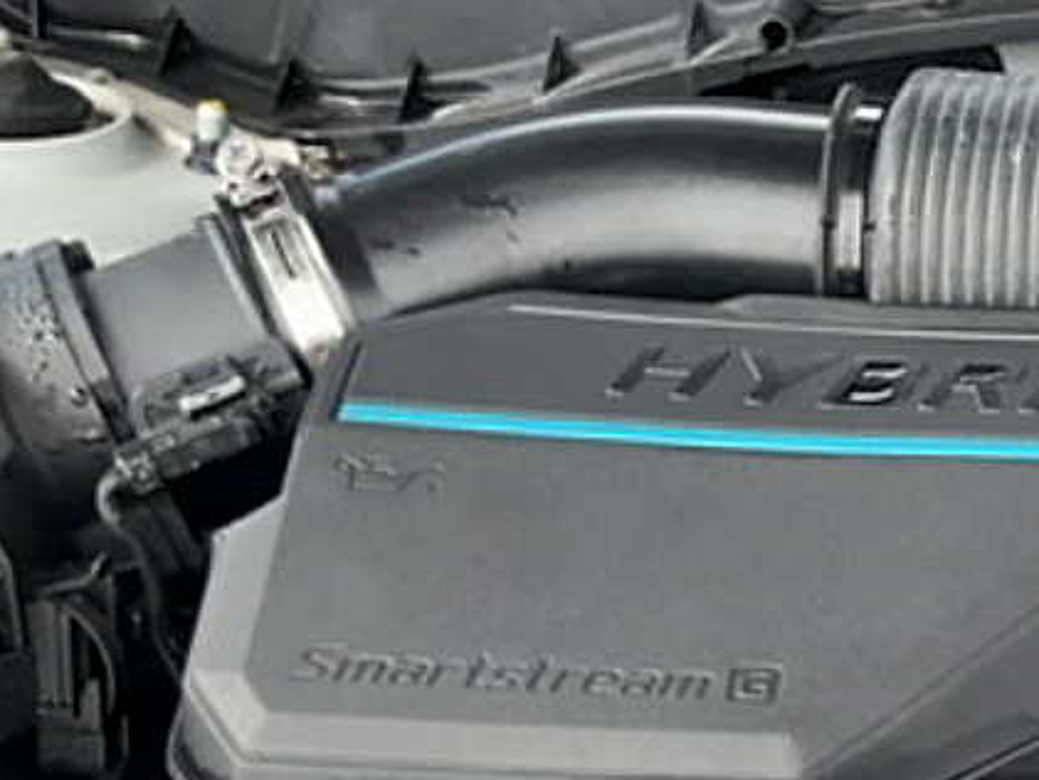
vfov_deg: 12.7
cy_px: 906
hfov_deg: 15.2
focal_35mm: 114
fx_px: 3423
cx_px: 1809
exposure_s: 1/169
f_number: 1.8
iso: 20
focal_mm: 3
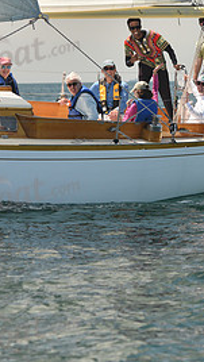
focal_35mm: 222
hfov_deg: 5.5
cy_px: 115
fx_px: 2132
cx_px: 151
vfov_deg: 9.7
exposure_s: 1/800
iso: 250
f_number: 4.5
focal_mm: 98
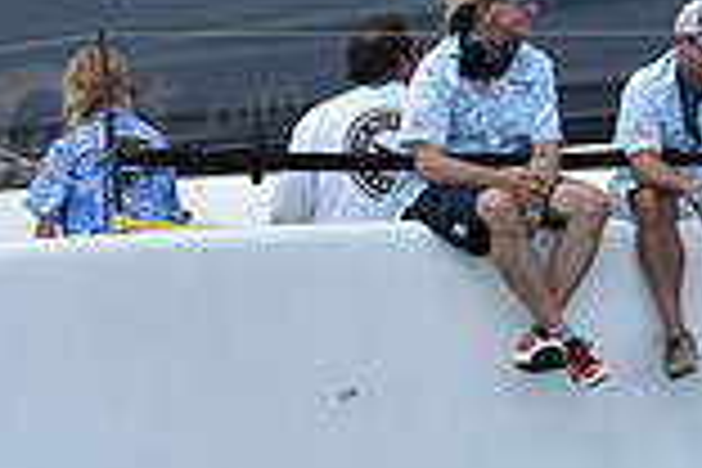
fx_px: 5440
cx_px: 540
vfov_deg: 4.9
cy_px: 331
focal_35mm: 279
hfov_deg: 7.4
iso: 250
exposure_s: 1/1250
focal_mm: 75
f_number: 5.6
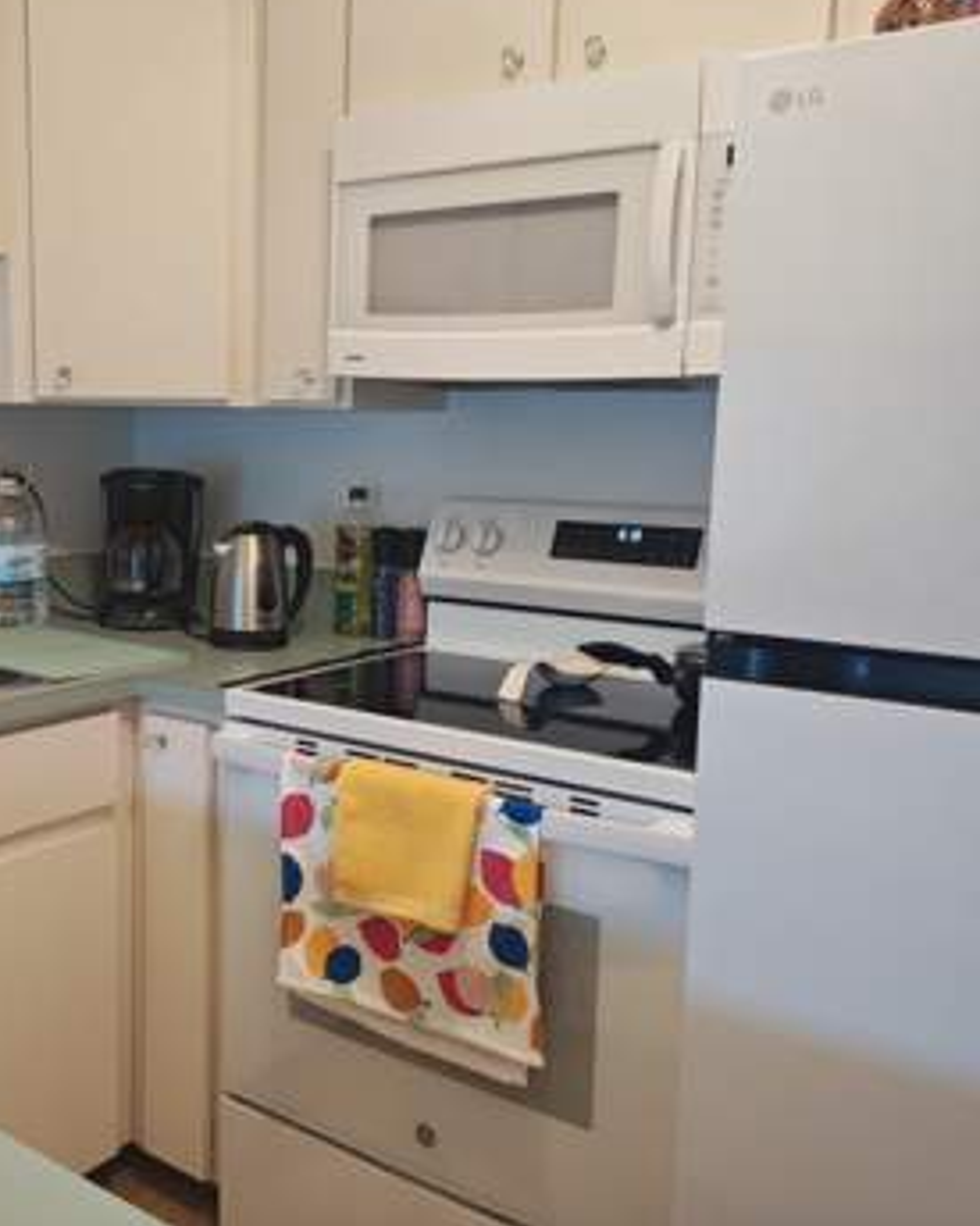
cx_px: 299
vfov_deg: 52.8
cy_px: 590
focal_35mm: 34
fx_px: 1233
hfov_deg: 42.5
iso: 1213
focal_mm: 4.68
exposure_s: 1/60
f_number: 1.7
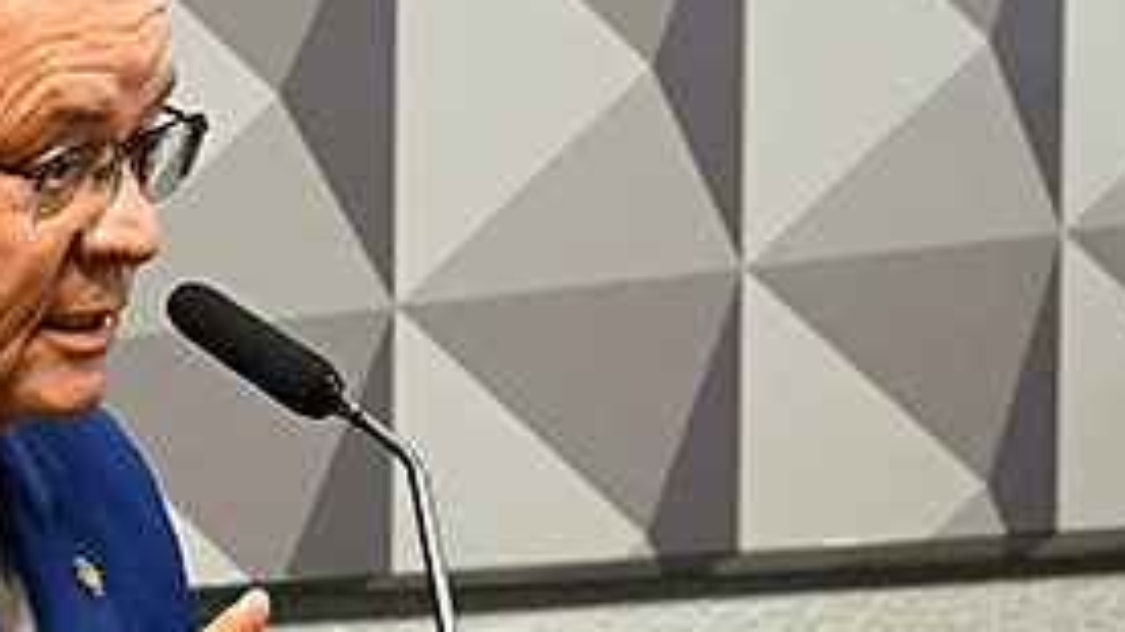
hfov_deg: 9.5
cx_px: 685
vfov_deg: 5.3
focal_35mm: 228
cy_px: 228
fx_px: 6799
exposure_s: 1/160
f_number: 5
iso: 4000
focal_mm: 70
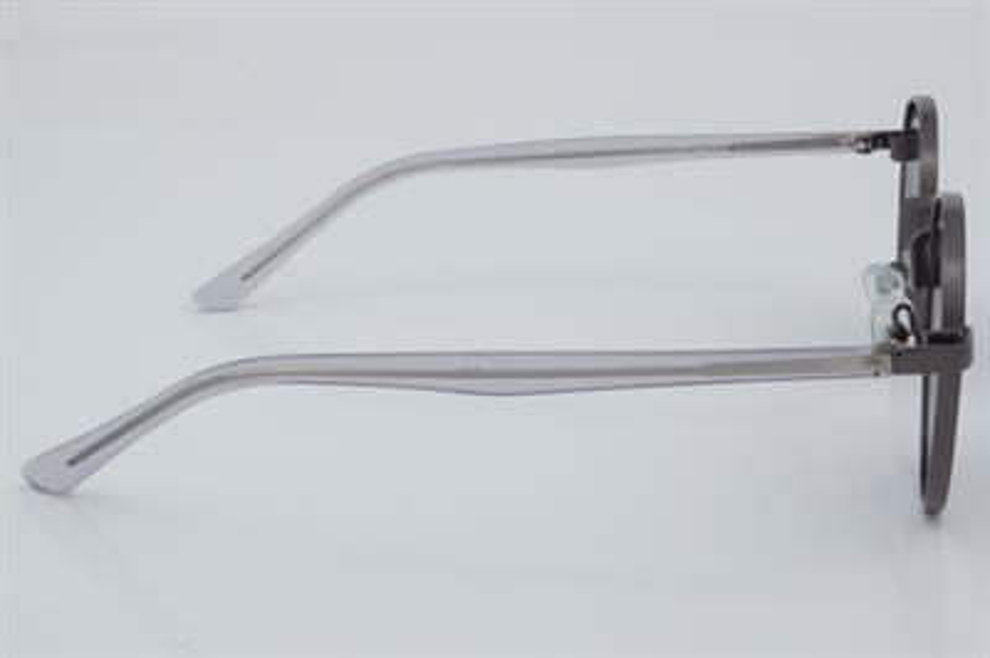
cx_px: 495
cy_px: 329
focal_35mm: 75
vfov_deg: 18.2
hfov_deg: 27.0
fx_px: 2061
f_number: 32
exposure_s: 1/4
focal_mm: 50
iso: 100
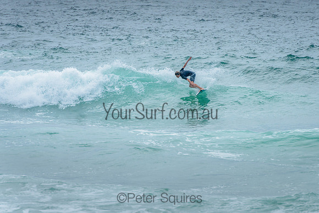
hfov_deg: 4.2
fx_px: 4344
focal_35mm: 490
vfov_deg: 2.8
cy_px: 89
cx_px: 183
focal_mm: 400
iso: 500
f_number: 8
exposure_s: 1/1600
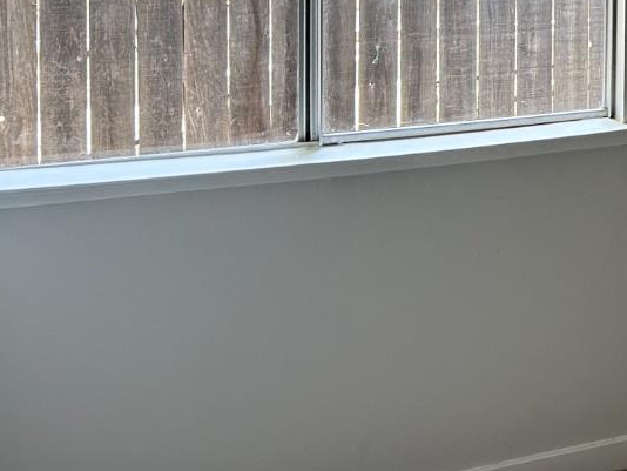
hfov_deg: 23.5
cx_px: 816
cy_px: -124
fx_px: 1323
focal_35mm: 73
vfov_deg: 18.9
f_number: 1.5
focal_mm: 5.7
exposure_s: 1/120
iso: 125
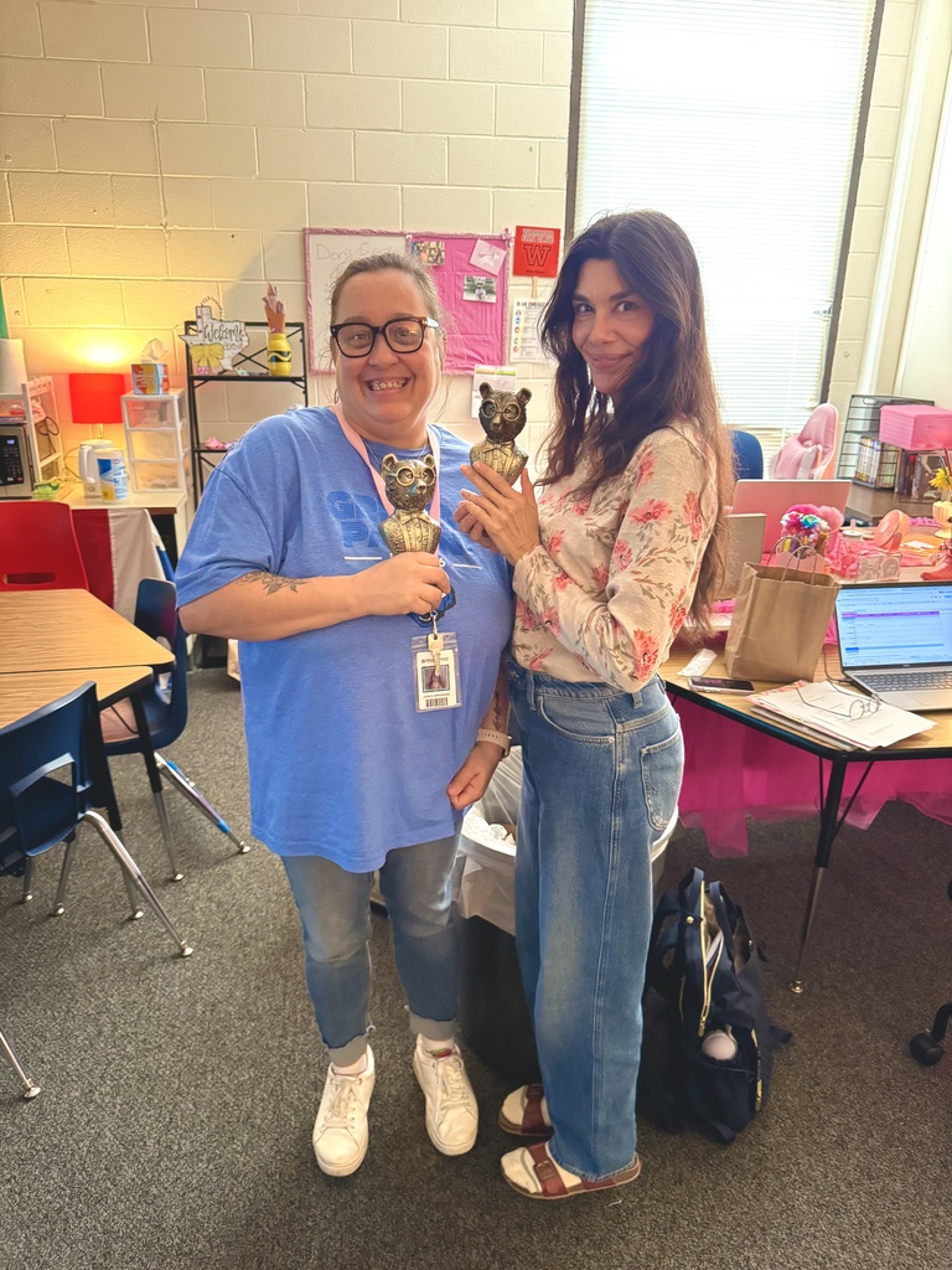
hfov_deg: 56.8
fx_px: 880
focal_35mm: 24
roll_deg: -0.2
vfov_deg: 71.6
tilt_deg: -20.7
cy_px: 635
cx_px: 476
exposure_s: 1/60
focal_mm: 6.76
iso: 800
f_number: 1.78
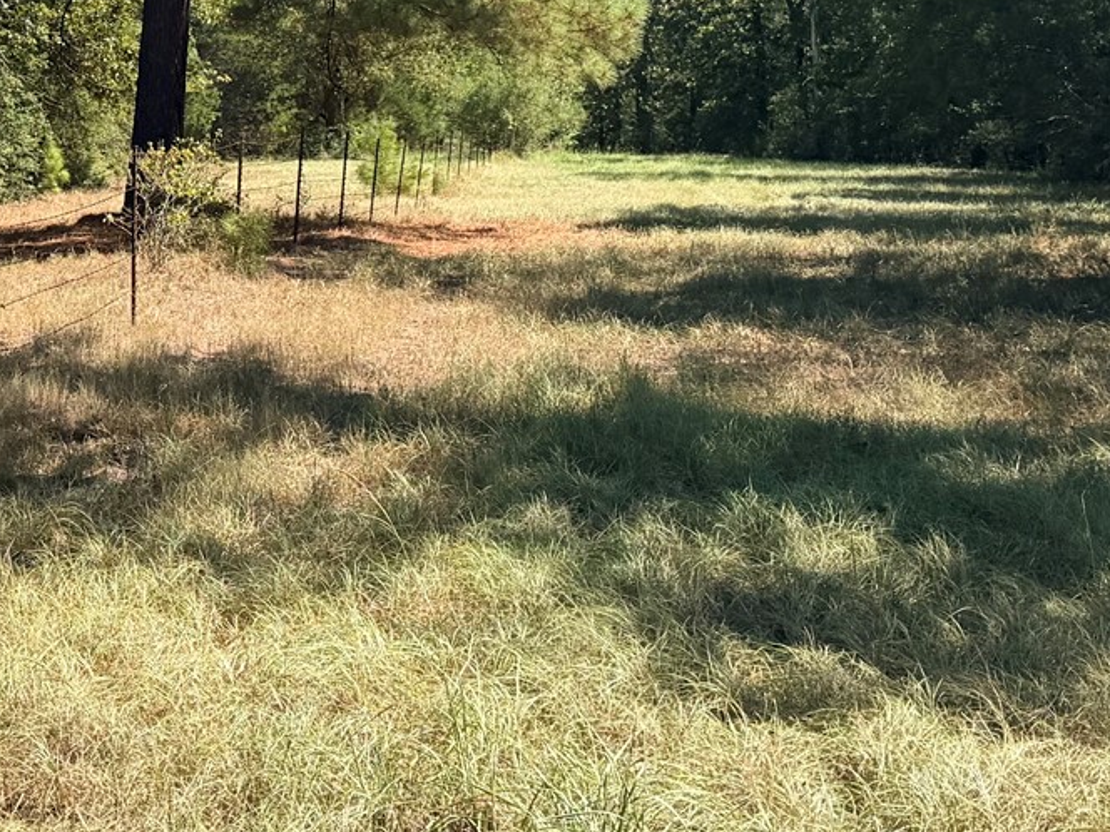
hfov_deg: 25.8
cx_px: 187
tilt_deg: +0.4
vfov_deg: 19.5
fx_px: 2373
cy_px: 65
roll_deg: +0.8
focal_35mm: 74
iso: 80
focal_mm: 6.76
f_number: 1.78
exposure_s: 1/2525
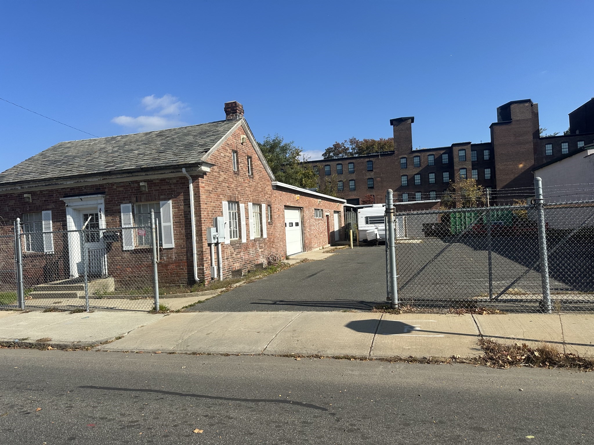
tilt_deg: -1.1
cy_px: 222
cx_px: 297
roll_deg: +3.8
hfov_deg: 71.6
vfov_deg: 56.8
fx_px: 412
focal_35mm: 24
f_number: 1.78
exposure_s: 1/4545
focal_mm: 6.86
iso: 80
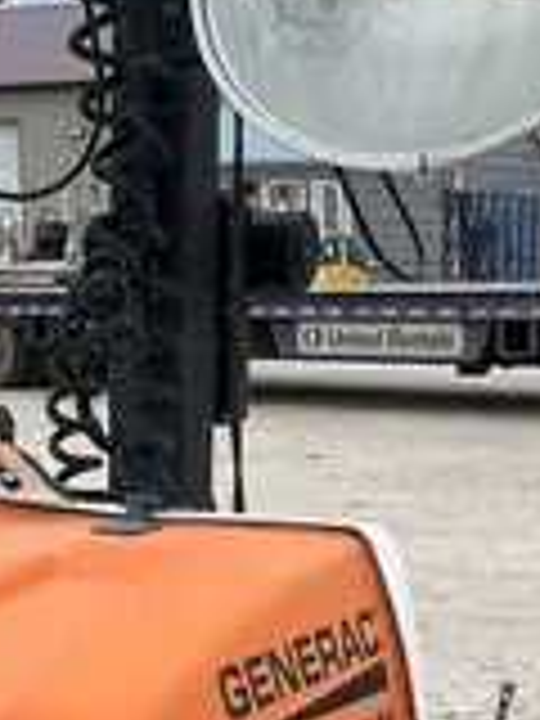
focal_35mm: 119
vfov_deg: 16.4
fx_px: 2475
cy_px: 578
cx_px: 104
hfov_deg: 12.4
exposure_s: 1/1175
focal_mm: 5.1
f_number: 1.6
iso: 50
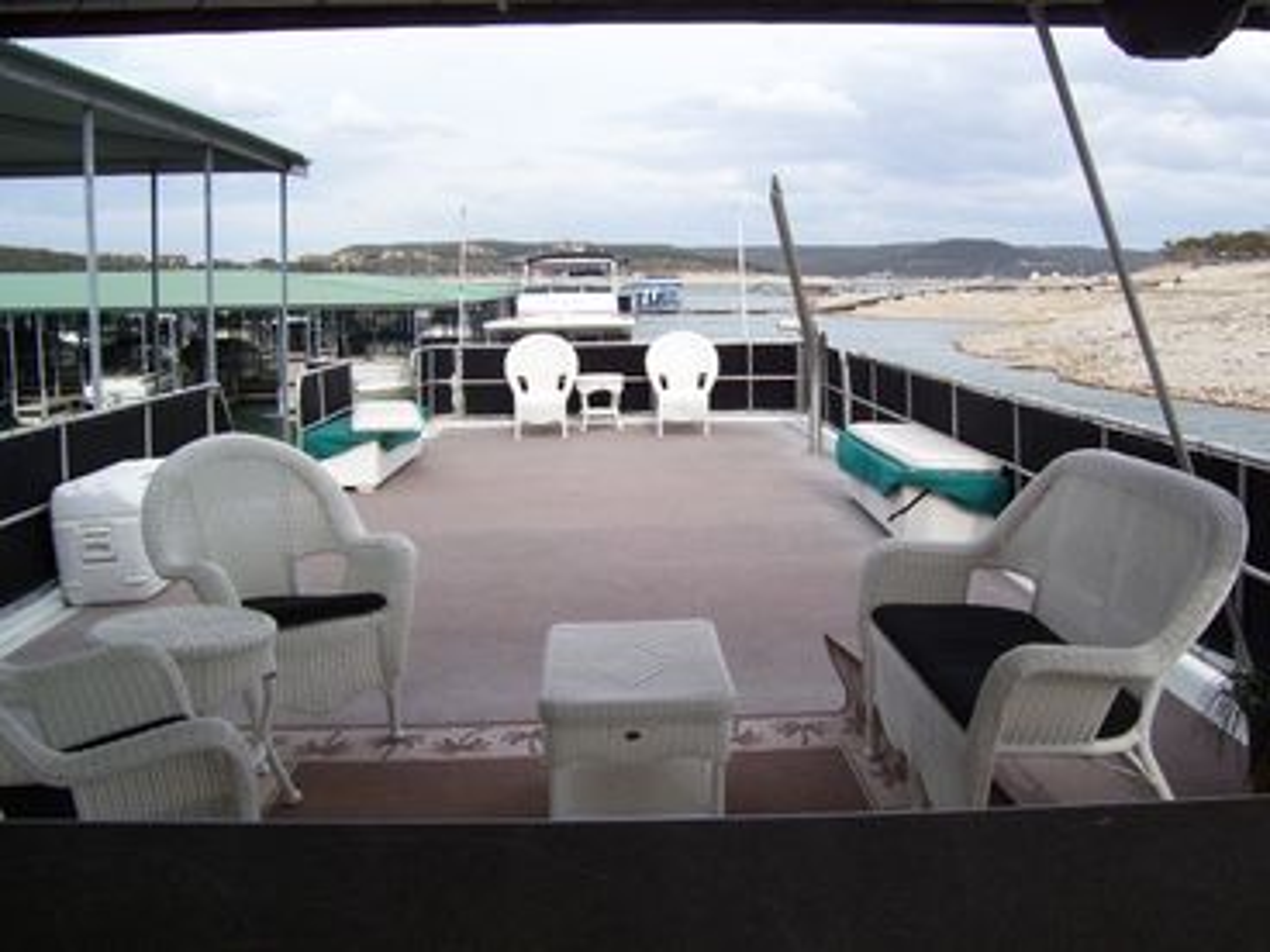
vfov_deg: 39.7
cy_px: 476
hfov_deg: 51.4
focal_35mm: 36
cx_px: 635
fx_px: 1321
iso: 80
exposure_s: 1/350
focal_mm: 6
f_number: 4.8
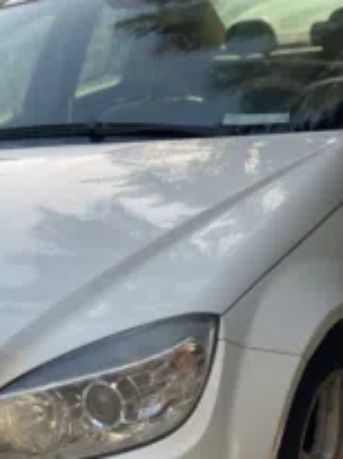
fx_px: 1337
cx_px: 36
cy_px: 274
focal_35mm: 101
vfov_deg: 19.4
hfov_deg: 14.5
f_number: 2
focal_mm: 6
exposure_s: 1/324
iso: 20
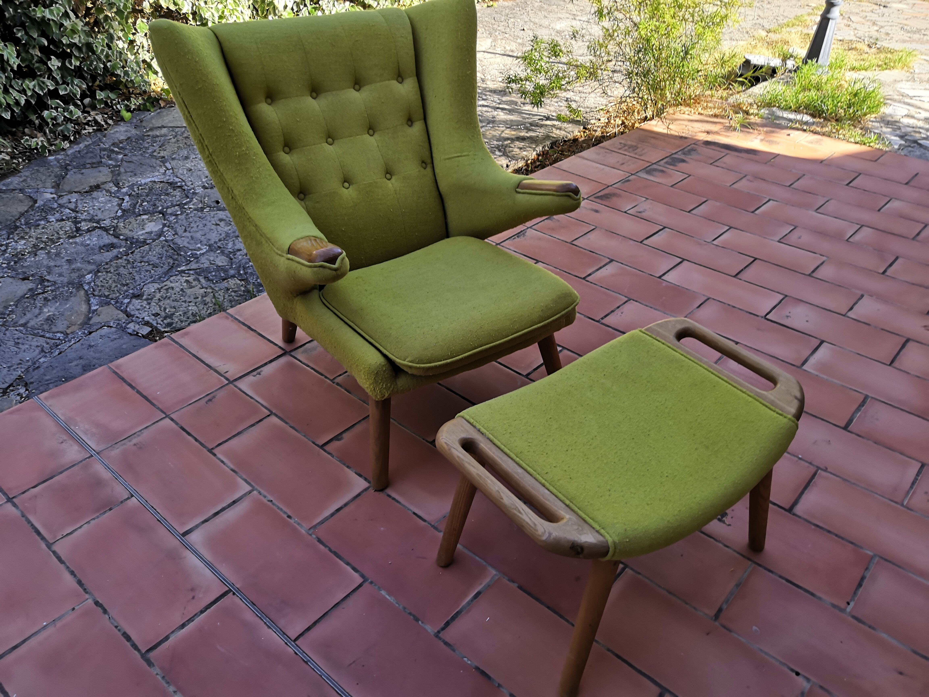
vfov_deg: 51.4
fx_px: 725
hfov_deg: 65.3
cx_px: 464
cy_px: 348
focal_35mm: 27
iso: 50
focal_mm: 3.95
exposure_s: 1/199
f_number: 1.8
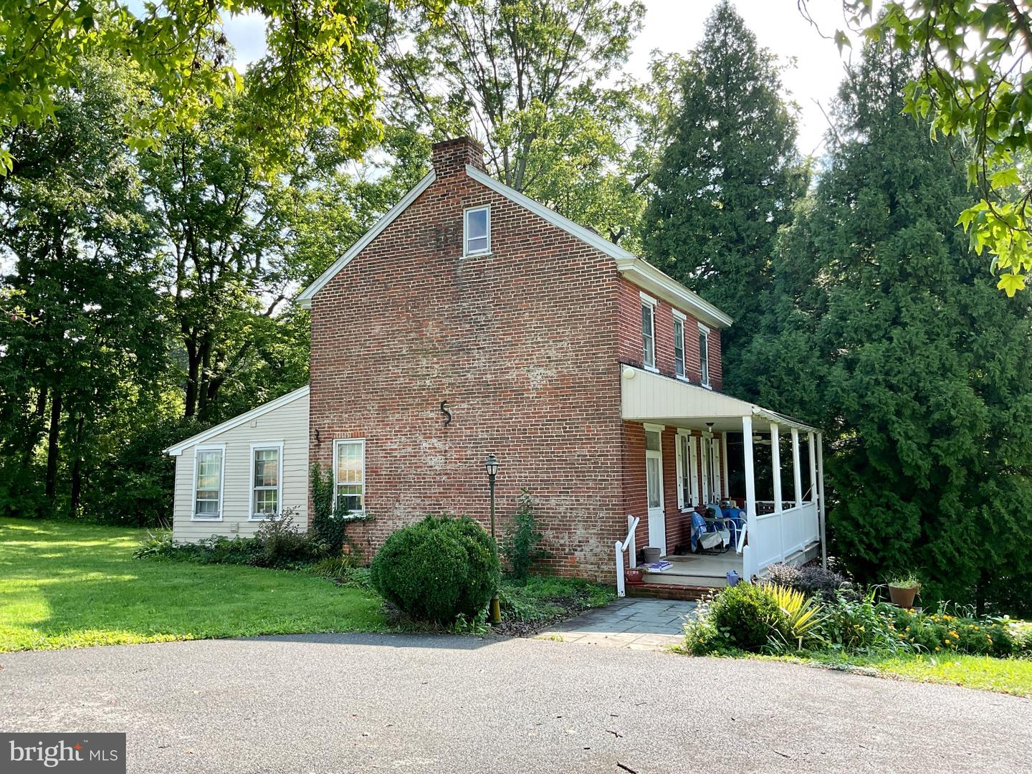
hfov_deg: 61.7
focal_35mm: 29
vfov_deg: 48.2
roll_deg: +0.5
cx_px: 516
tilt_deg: +6.0
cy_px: 387
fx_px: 865
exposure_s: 1/482
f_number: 1.8
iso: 16
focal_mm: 3
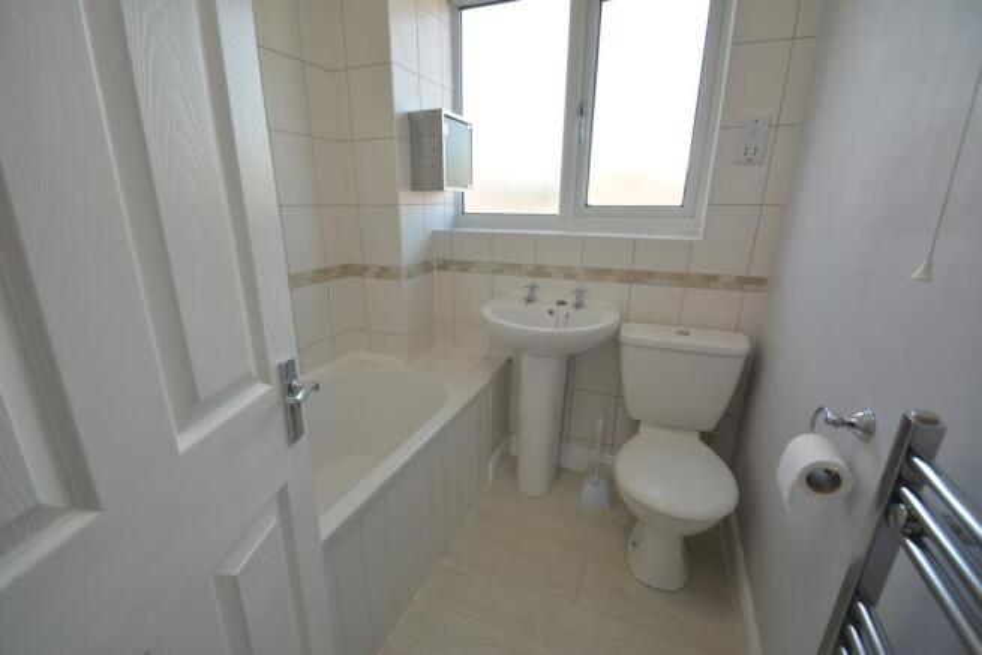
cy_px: 328
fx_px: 409
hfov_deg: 100.4
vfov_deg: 77.4
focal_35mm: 15
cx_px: 491
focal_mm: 10
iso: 200
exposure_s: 1/100
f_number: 5
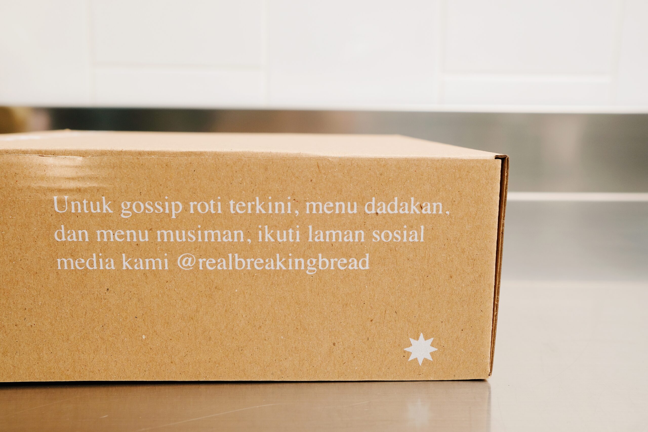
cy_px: 216
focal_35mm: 35
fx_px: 630
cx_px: 324
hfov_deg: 54.4
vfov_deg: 37.9
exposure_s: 1/80
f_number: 6.4
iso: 500
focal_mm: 23
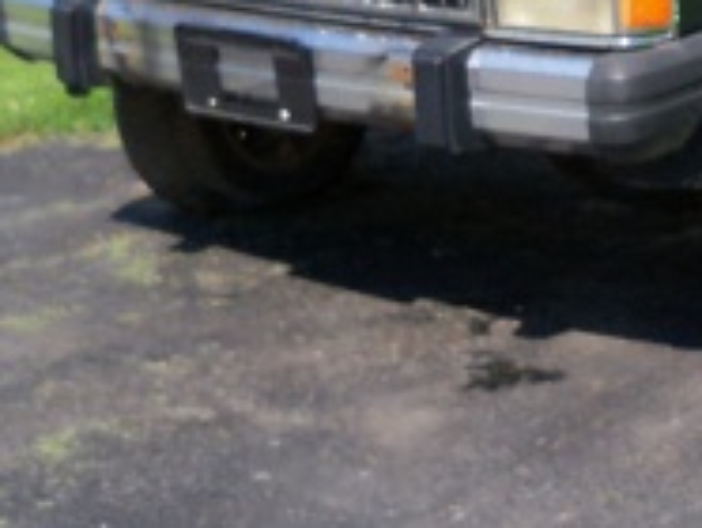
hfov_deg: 18.4
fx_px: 2092
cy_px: -111
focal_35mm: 103
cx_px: 747
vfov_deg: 14.0
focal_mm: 6.2
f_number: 3.5
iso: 80
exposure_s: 1/500
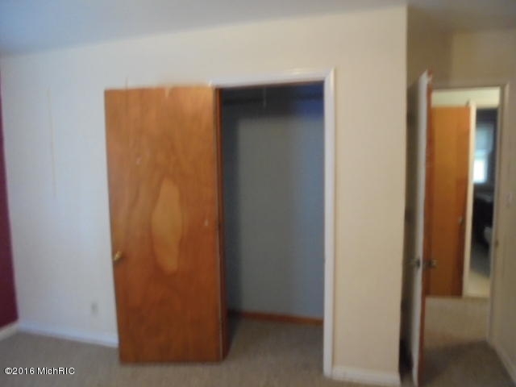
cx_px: 258
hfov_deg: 67.3
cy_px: 194
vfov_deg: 53.1
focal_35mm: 26
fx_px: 388
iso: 400
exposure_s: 1/4
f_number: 3.5
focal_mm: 4.6
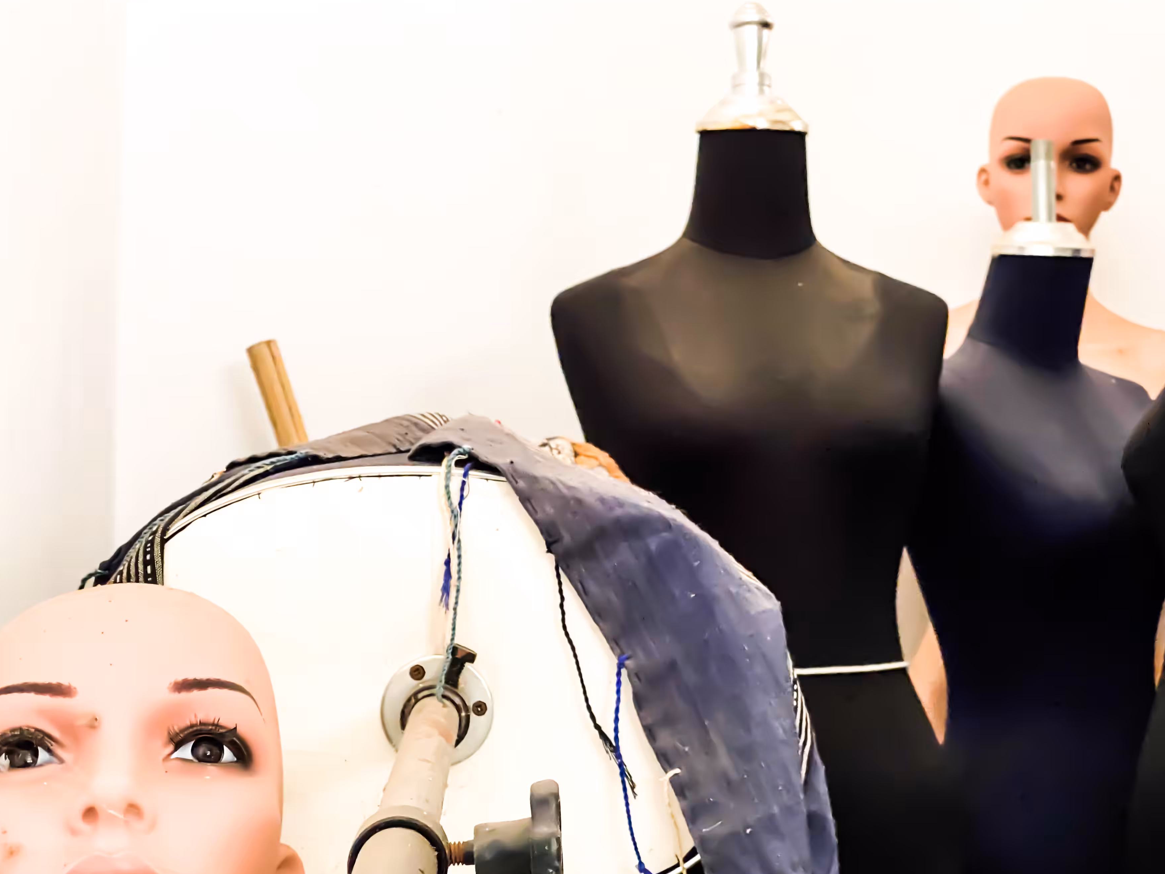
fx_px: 2019
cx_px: 649
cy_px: 421
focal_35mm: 60
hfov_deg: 32.1
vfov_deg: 24.4
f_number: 2
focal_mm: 6
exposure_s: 1/40
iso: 640
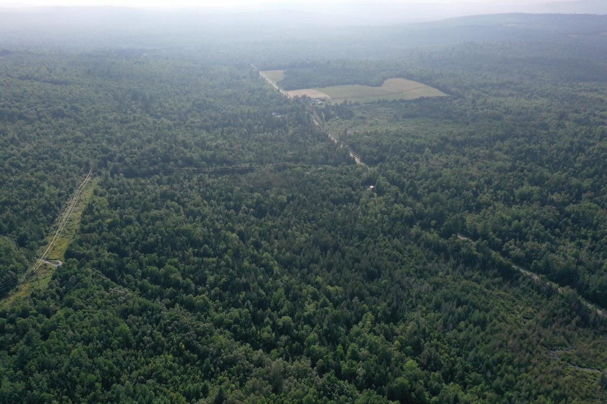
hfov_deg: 65.5
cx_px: 304
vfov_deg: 46.4
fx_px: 472
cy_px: 202
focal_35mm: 28
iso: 400
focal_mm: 10.26
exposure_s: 1/1000
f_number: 7.1
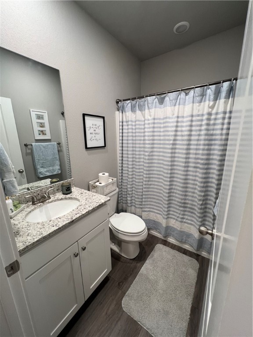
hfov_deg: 89.9
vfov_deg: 106.2
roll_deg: +0.7
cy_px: 168
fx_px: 127
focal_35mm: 13
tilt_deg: -13.5
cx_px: 126
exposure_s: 1/60
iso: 125
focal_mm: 1.57
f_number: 1.8
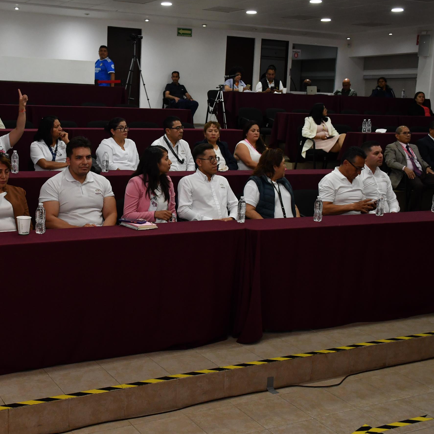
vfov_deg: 35.4
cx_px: 149
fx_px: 681
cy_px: 216
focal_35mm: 48
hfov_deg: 35.1
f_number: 5.6
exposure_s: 1/100
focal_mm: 24
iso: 1000
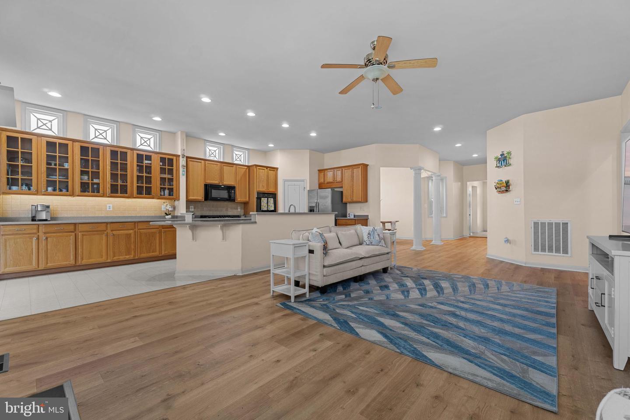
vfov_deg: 77.3
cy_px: 210
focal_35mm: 15
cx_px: 315
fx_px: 262
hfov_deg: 100.4
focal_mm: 10
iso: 200
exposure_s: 1/1.25
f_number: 7.1
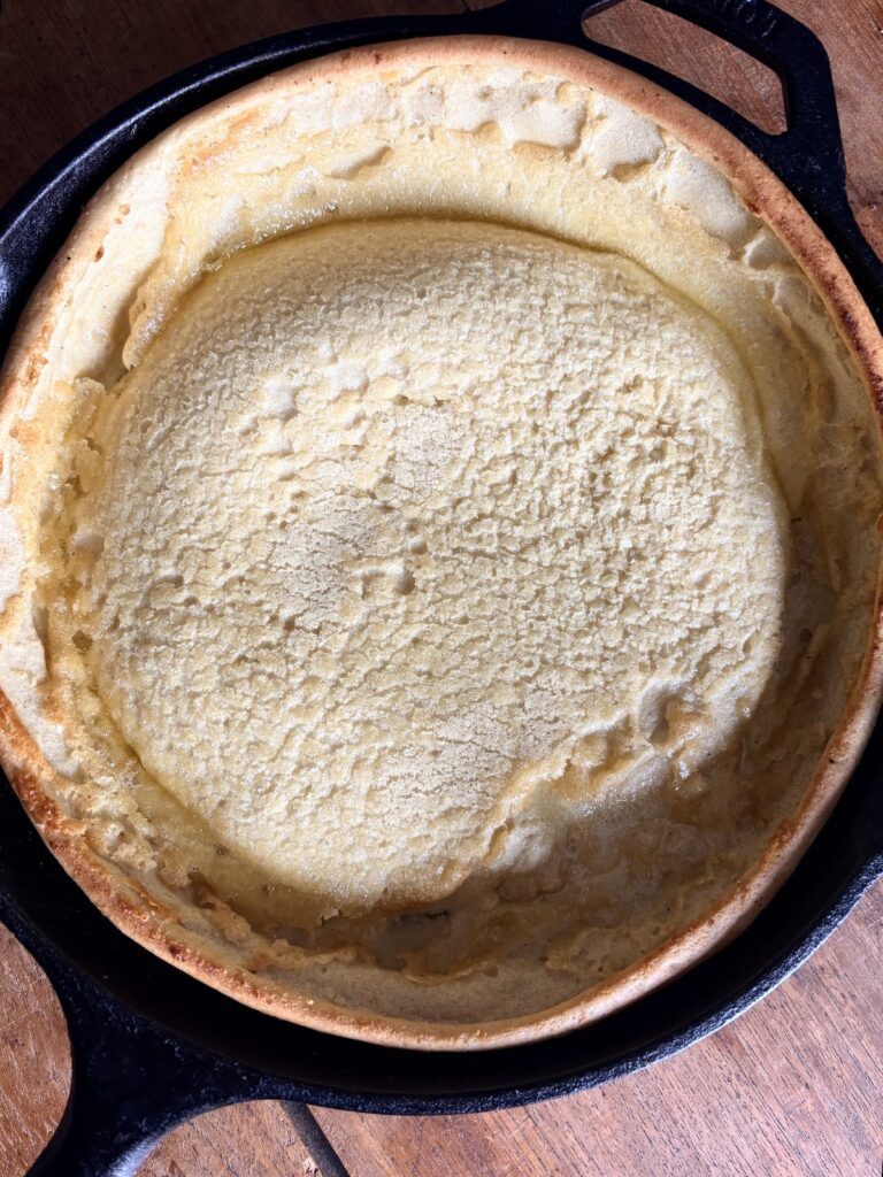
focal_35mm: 26
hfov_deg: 53.1
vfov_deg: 67.3
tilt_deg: -87.0
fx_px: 884
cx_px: 442
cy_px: 588
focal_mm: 5.96
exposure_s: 1/60
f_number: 1.6
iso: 200
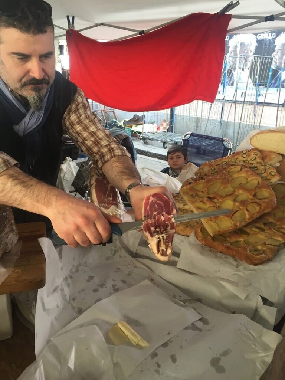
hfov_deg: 48.2
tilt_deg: -19.3
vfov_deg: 61.7
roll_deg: +0.2
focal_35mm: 29
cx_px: 142
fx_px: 318
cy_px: 190
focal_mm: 4.15
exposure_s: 1/33
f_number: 2.2
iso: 32
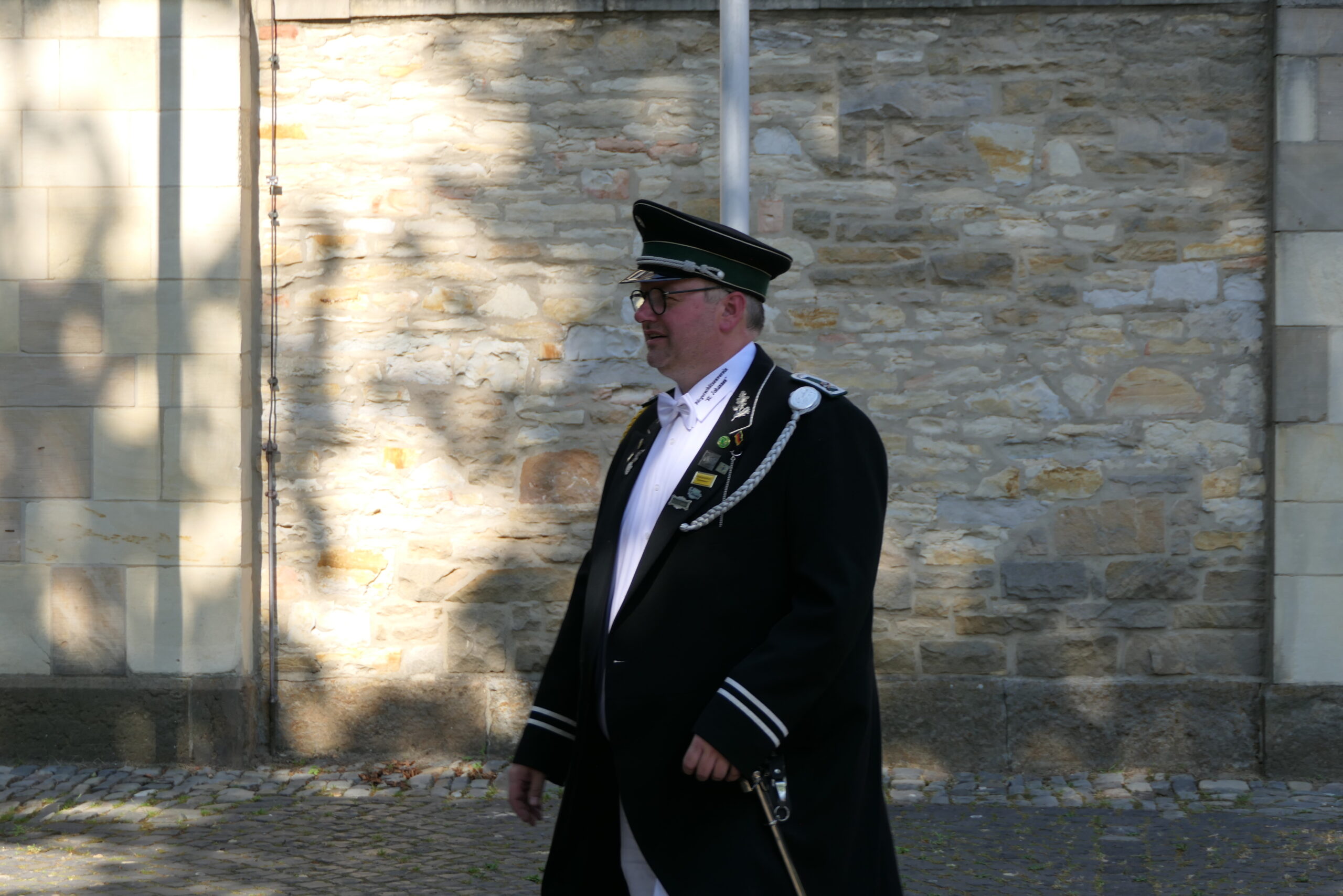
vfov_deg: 13.3
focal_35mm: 103
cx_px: 672
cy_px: 448
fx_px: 3842
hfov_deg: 19.8
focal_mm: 37.9
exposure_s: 1/320
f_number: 4.2
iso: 125
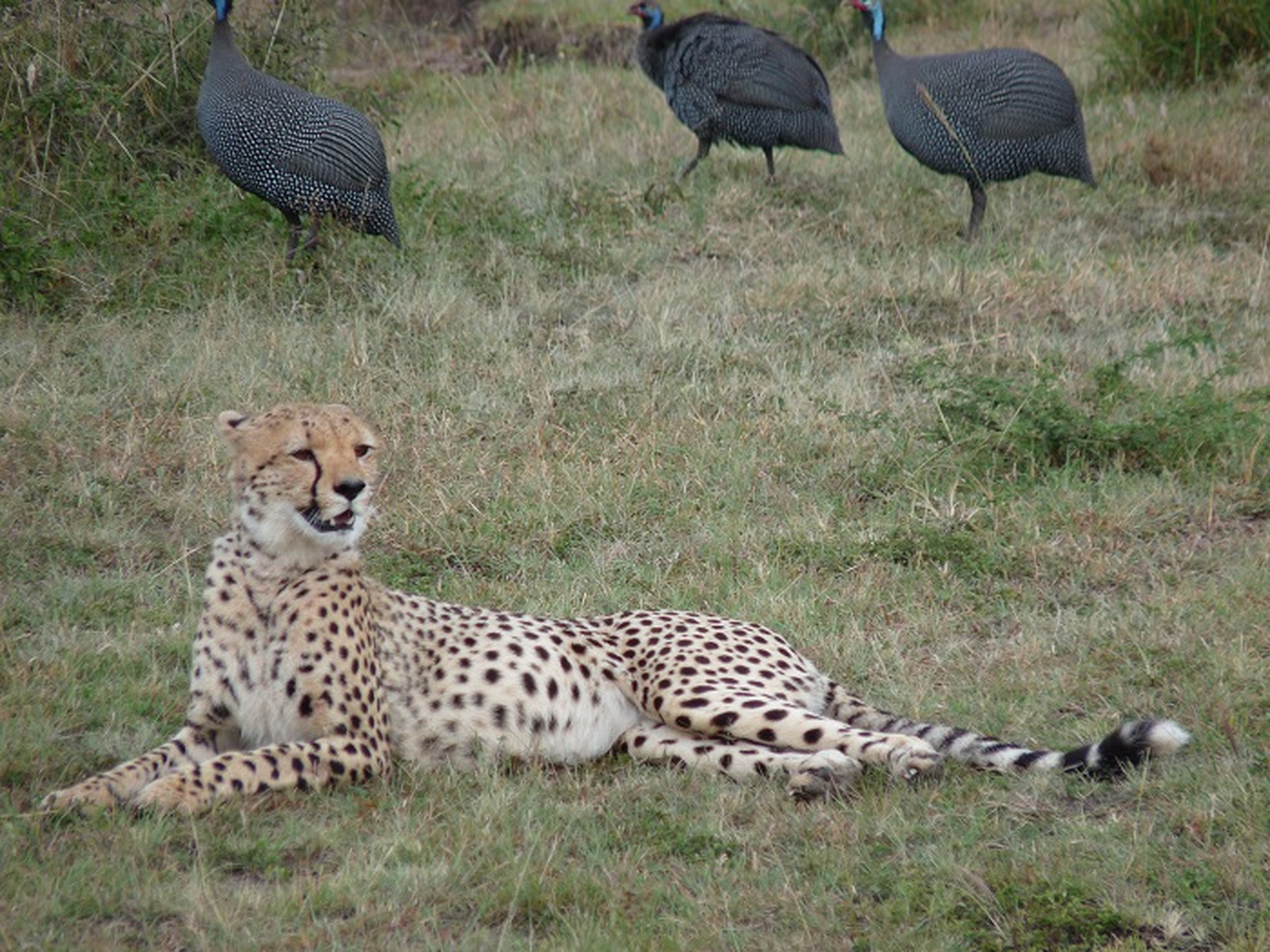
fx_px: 16767
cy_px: 476
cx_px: 635
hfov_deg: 4.3
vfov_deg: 3.3
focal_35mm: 457
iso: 100
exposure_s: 1/125
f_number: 4
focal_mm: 81.2
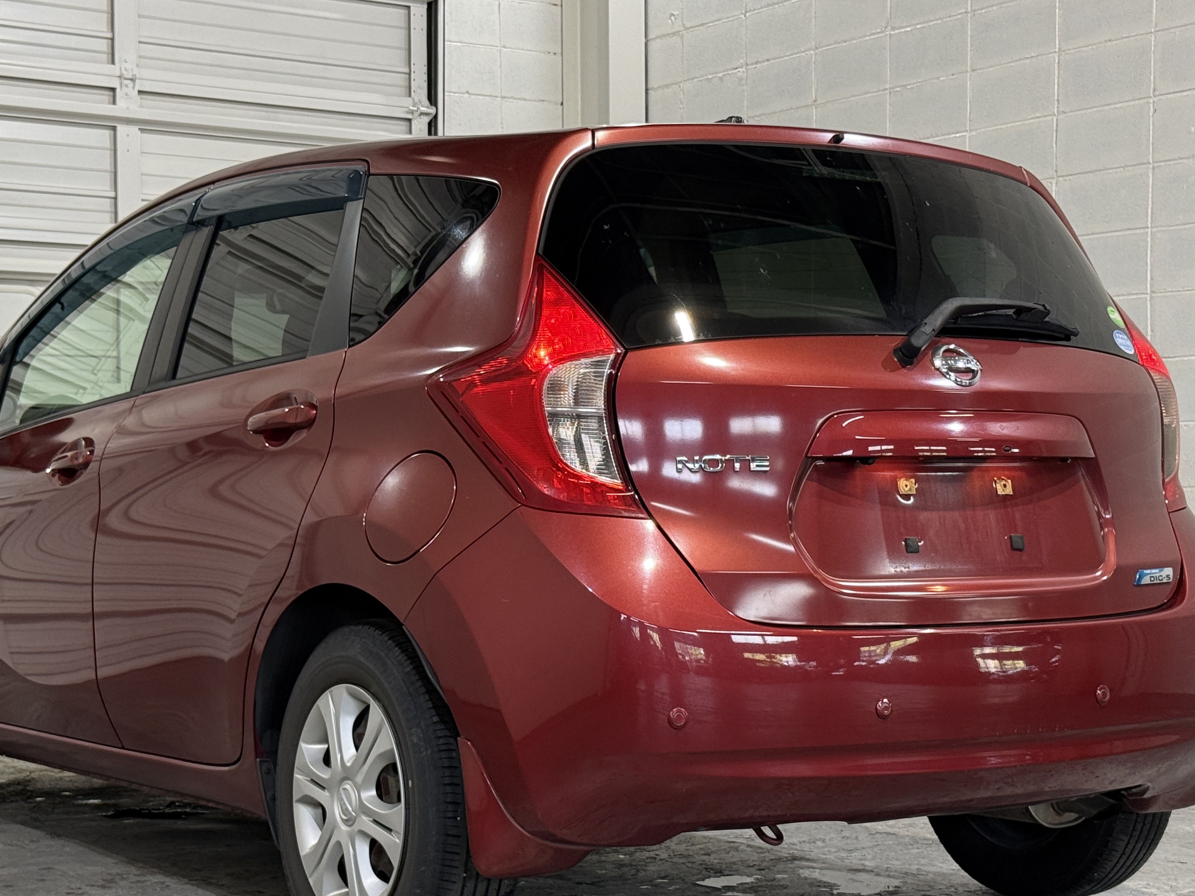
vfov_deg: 21.9
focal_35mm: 67
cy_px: 506
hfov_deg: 29.0
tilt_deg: -0.2
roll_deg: +0.2
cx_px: 532
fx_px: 2313
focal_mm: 6.76
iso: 125
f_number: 1.78
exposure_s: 1/60
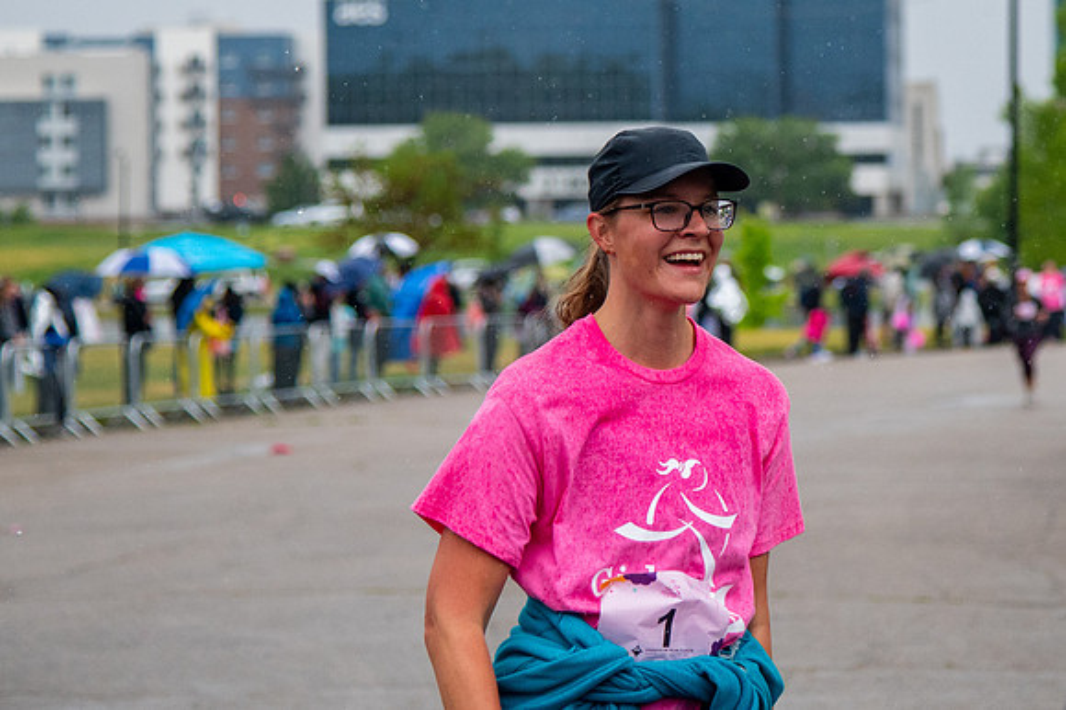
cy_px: 141
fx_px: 4685
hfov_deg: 13.0
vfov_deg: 8.6
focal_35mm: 158
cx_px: 749
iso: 1600
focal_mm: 82
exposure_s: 1/2500
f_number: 4
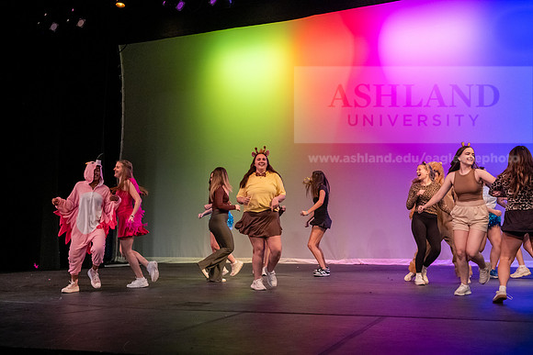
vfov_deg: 27.0
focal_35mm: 50
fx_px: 740
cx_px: 266
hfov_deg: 39.6
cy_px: 178
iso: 4000
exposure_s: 1/250
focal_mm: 50
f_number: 3.5
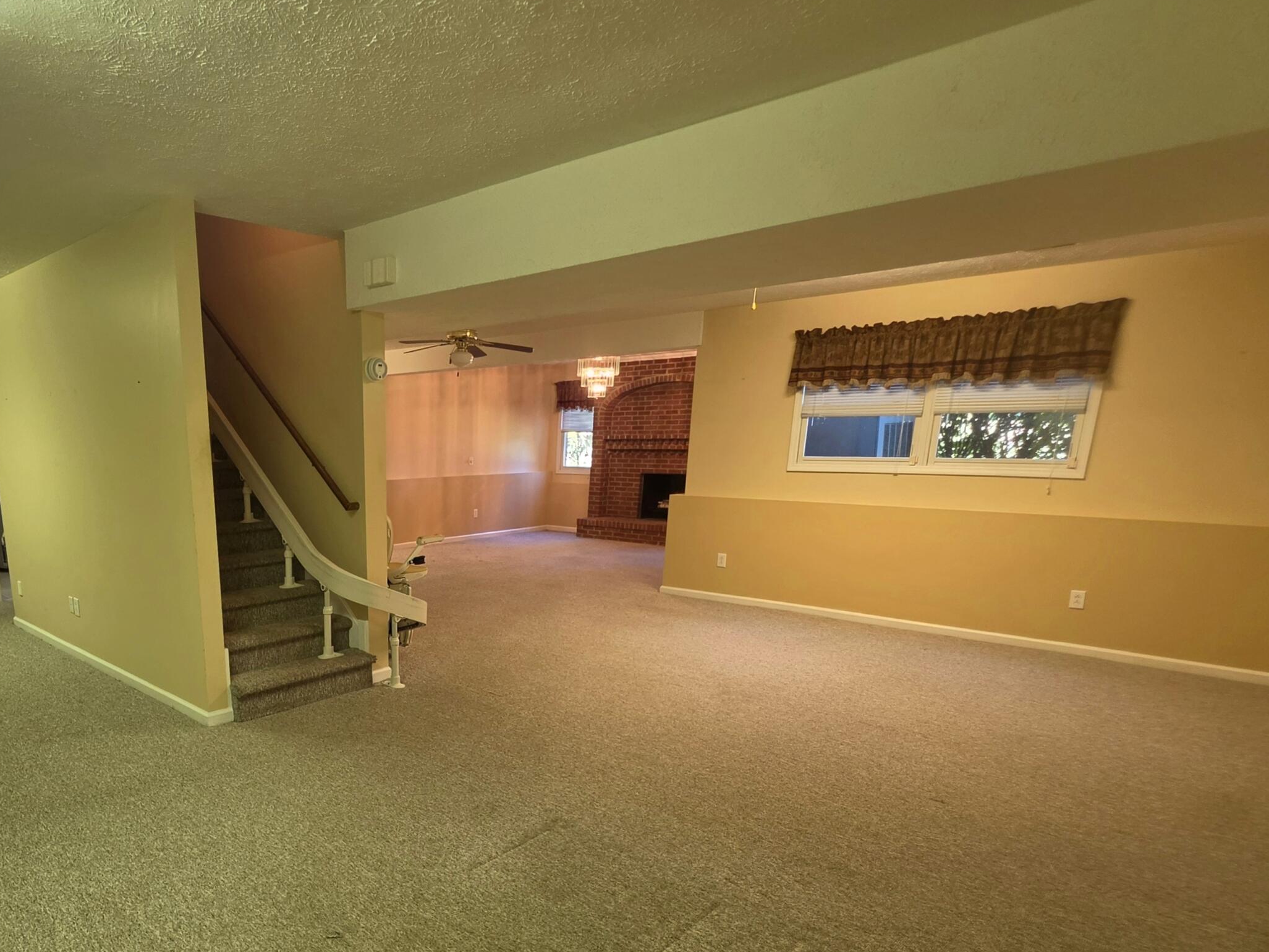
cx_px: 374
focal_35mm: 19
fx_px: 697
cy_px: 637
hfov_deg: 80.3
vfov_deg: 66.8
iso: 160
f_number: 1.9
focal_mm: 2.2
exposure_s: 1/60
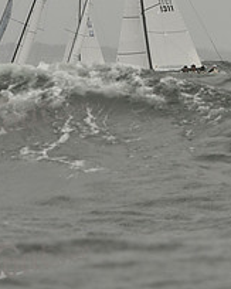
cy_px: 33
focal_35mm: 535
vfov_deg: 3.6
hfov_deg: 2.9
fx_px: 4575
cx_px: 164
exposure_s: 1/1250
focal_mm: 200
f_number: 5.6
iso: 400
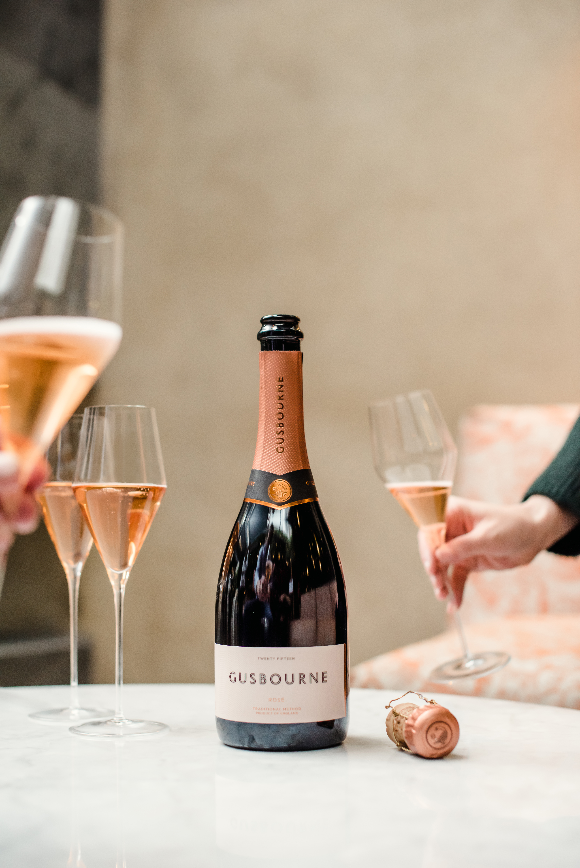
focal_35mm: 50
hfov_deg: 27.0
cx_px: 290
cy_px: 434
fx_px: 1207
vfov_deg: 39.6
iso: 1000
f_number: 3.2
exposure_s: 1/125
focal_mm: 50
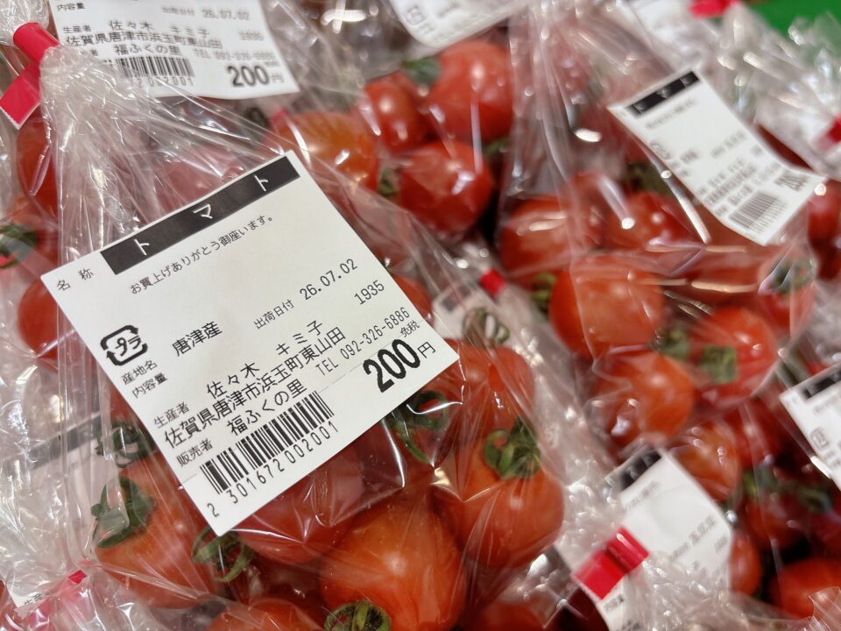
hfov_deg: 67.3
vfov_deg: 53.1
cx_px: 420
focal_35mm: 26
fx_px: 632
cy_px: 316
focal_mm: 5.96
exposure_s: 1/60
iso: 80
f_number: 1.6
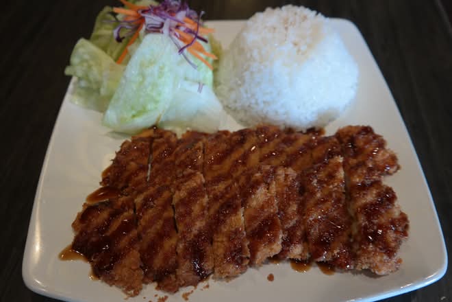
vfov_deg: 47.9
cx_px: 226
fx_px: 339
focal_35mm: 27
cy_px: 151
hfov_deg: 67.4
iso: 200
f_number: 3.5
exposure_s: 1/40
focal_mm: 18
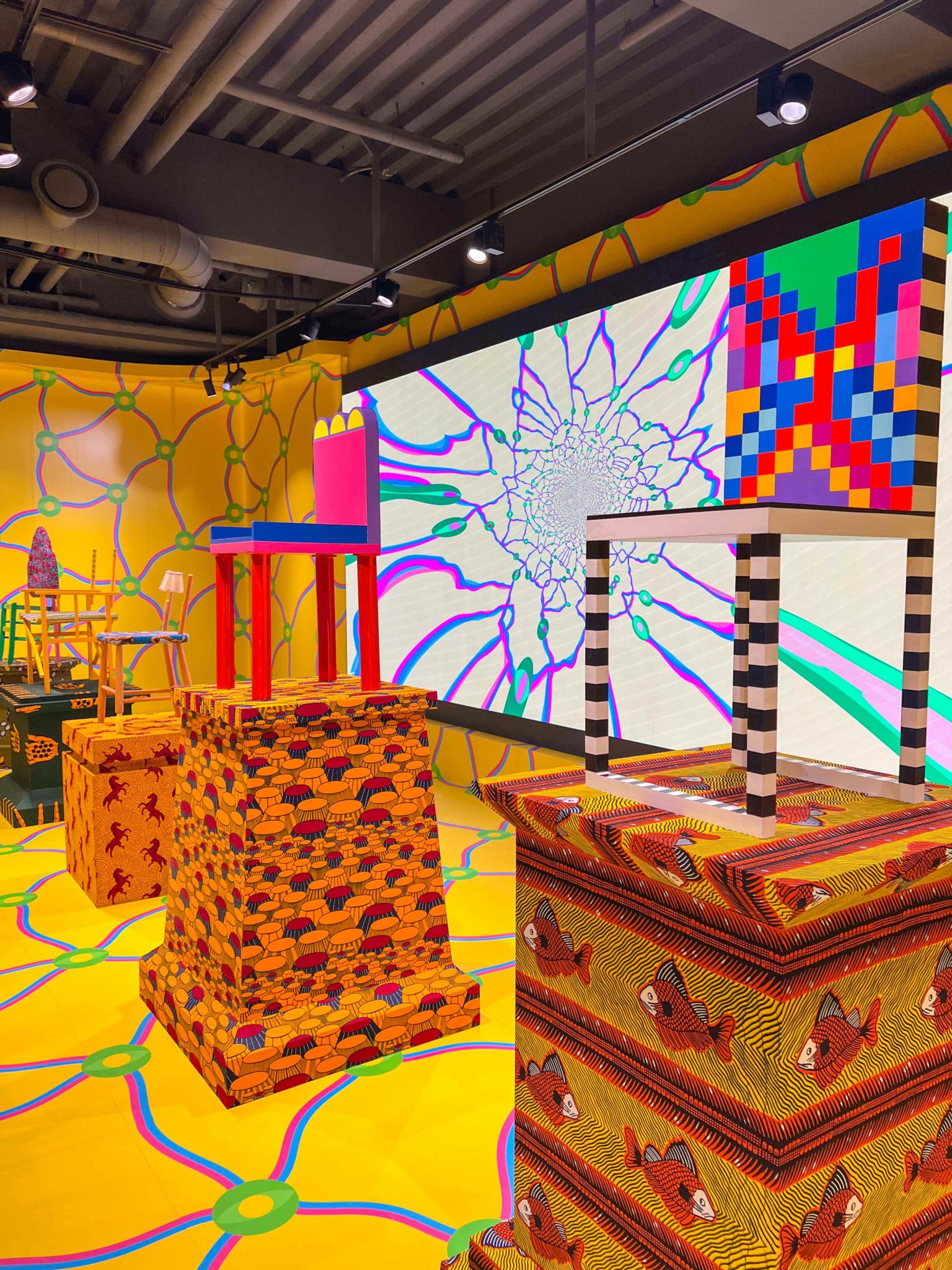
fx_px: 953
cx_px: 476
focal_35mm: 26
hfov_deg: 53.1
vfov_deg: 67.3
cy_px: 635
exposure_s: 1/120
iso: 50
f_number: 1.5
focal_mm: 5.7
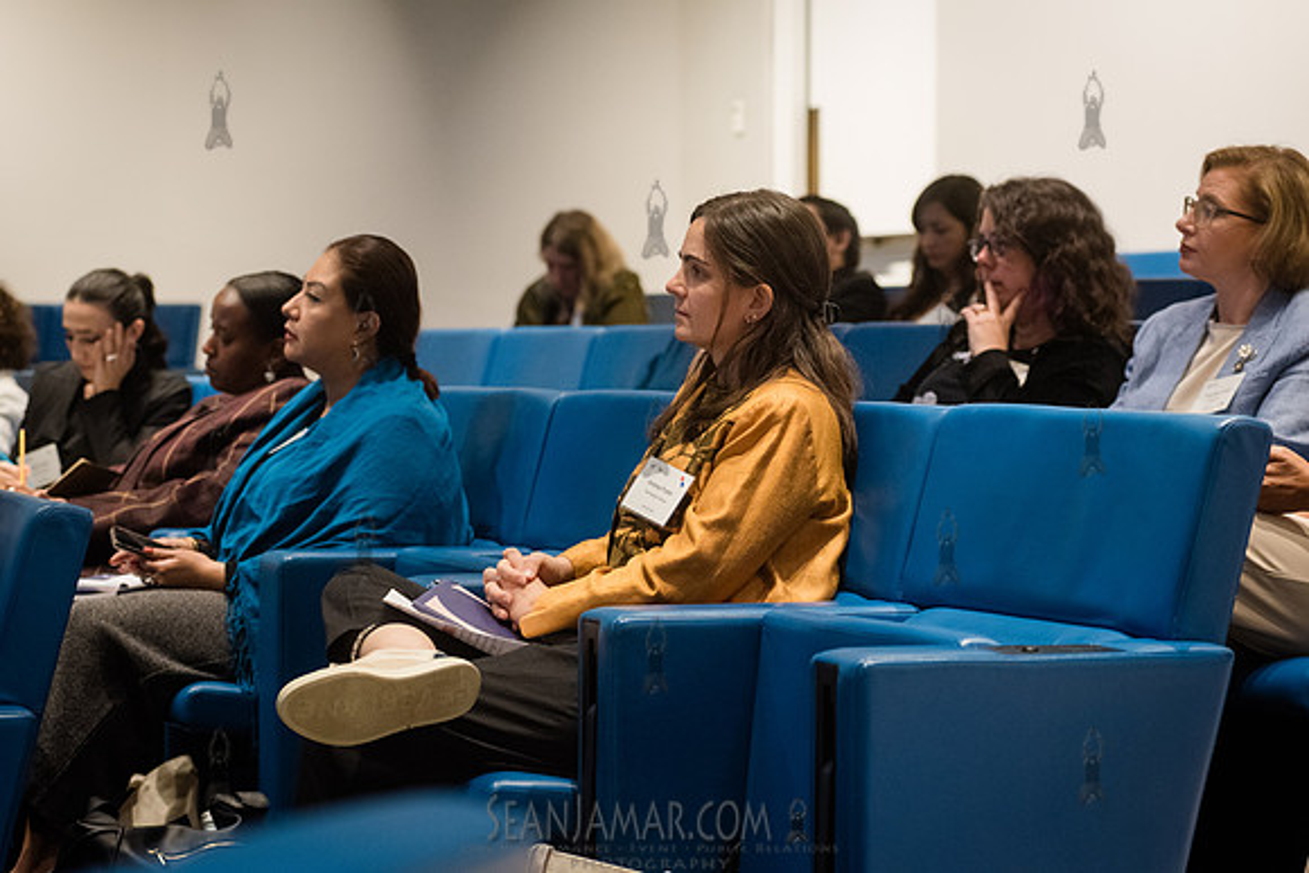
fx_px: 3346
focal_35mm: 92
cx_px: 654
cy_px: 436
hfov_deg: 22.1
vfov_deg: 14.9
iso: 5000
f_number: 4.5
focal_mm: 92
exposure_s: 1/250
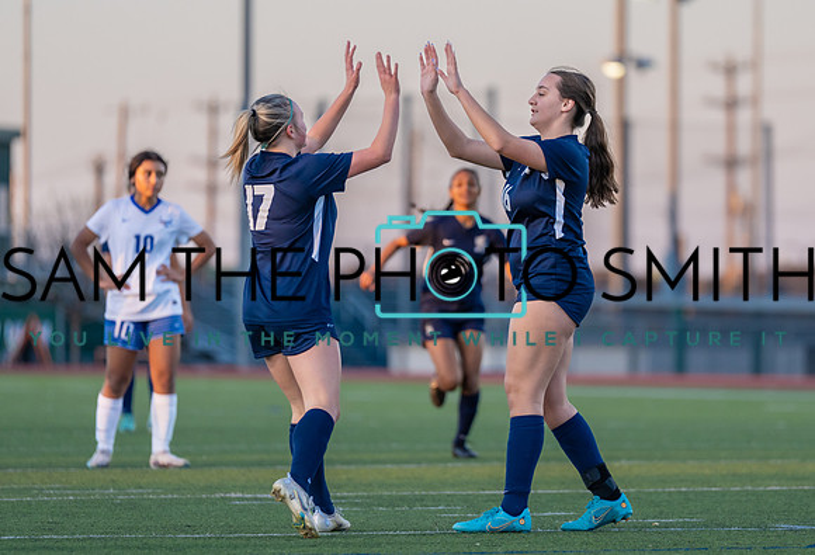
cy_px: 244
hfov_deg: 6.9
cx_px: 526
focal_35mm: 299
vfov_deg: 4.7
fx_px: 6804
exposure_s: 1/1000
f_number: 2.8
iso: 640
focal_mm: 200
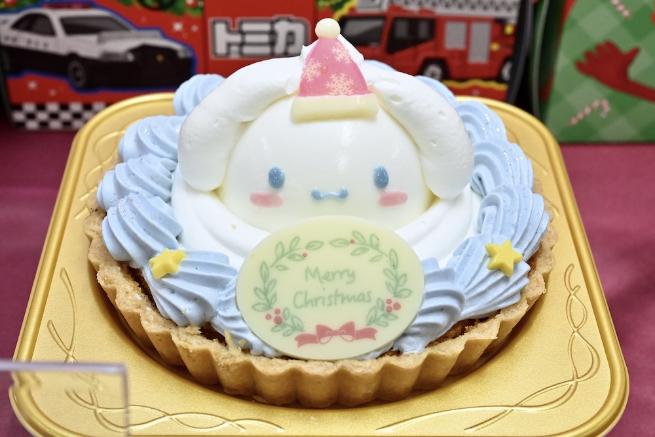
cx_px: 328
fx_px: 1092
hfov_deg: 33.4
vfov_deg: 22.6
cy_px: 218
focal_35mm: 60
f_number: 11
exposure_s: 1/200
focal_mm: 60
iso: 6400
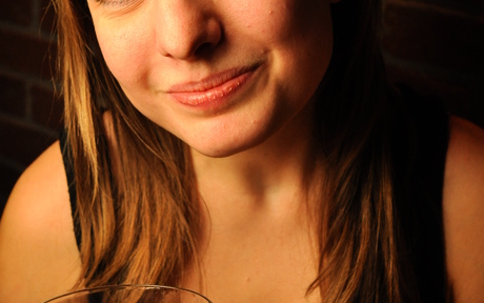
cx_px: 243
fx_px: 858
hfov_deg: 31.5
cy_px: 122
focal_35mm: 65
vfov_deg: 20.0
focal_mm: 28
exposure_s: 1/125
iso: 800
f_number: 6.3
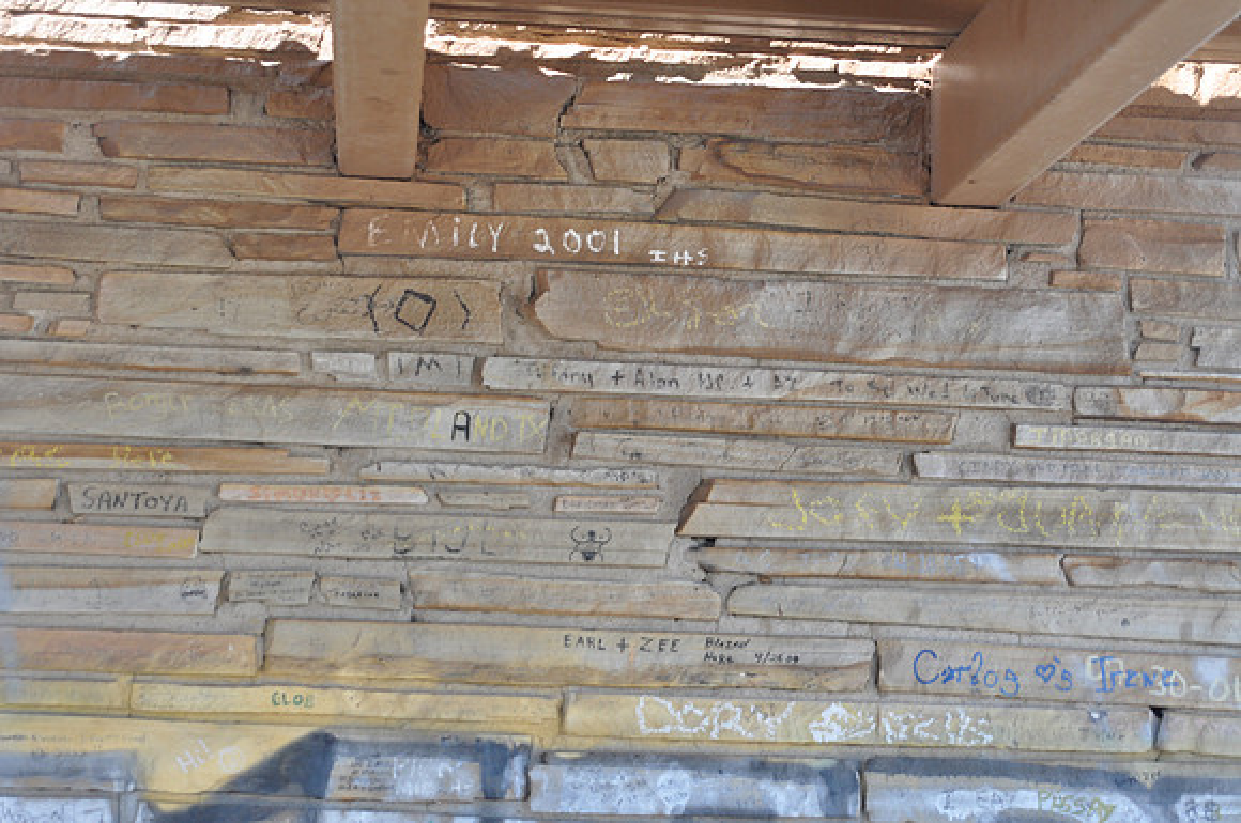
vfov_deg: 19.7
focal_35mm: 69
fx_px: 2375
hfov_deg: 29.3
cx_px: 620
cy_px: 412
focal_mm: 46
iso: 400
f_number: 4
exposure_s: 1/60
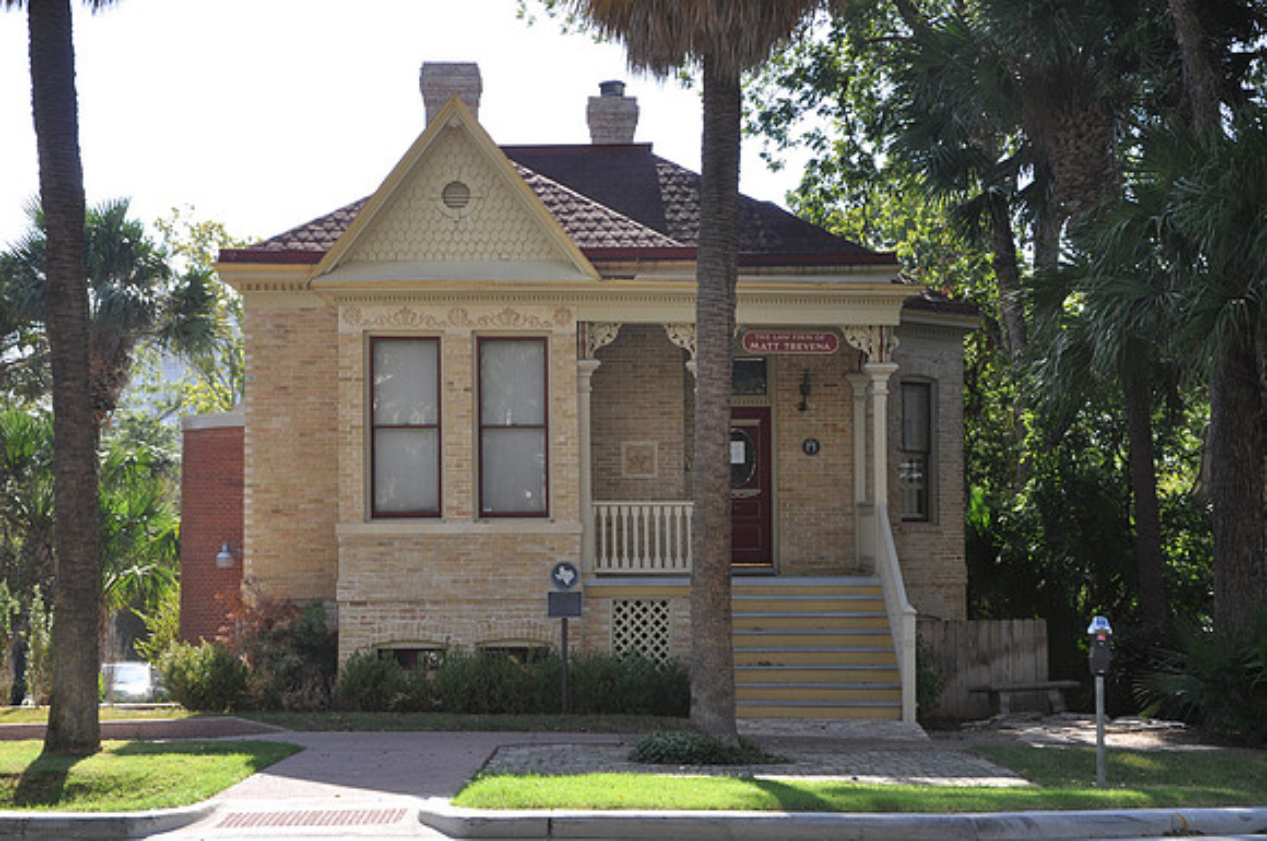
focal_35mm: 60
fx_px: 2109
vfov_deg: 22.6
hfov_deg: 33.4
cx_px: 634
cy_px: 420
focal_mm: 40
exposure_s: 1/200
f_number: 6.3
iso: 200
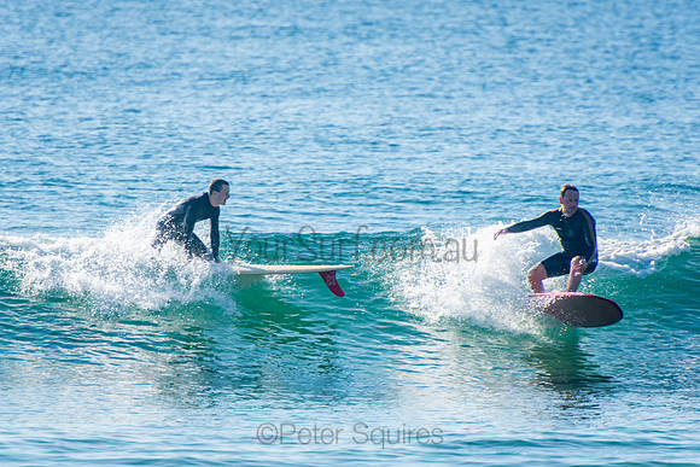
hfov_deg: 3.4
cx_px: 350
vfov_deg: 2.3
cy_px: 234
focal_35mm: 600
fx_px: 11669
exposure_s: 1/1250
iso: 220
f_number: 5.6
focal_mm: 400
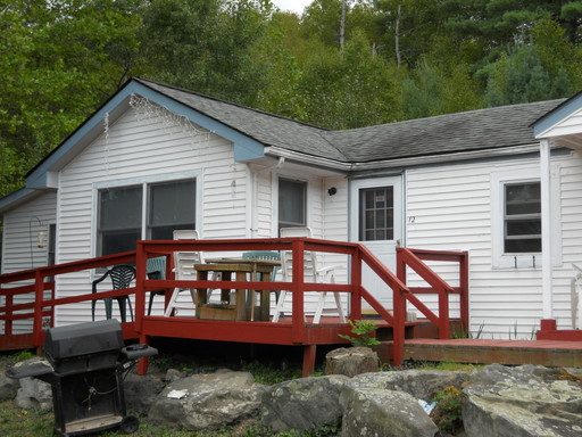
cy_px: 218
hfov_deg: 35.5
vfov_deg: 27.0
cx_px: 291
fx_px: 908
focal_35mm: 54
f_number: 3.7
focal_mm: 9.6
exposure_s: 1/320
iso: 80
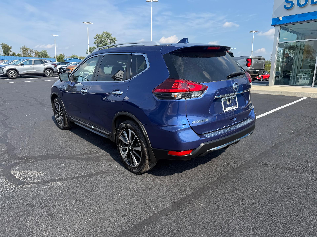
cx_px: 158
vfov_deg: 56.8
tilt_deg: -9.5
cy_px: 118
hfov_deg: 71.6
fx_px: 220
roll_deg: -0.7
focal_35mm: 24
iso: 80
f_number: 1.78
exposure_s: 1/2053
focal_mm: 6.76
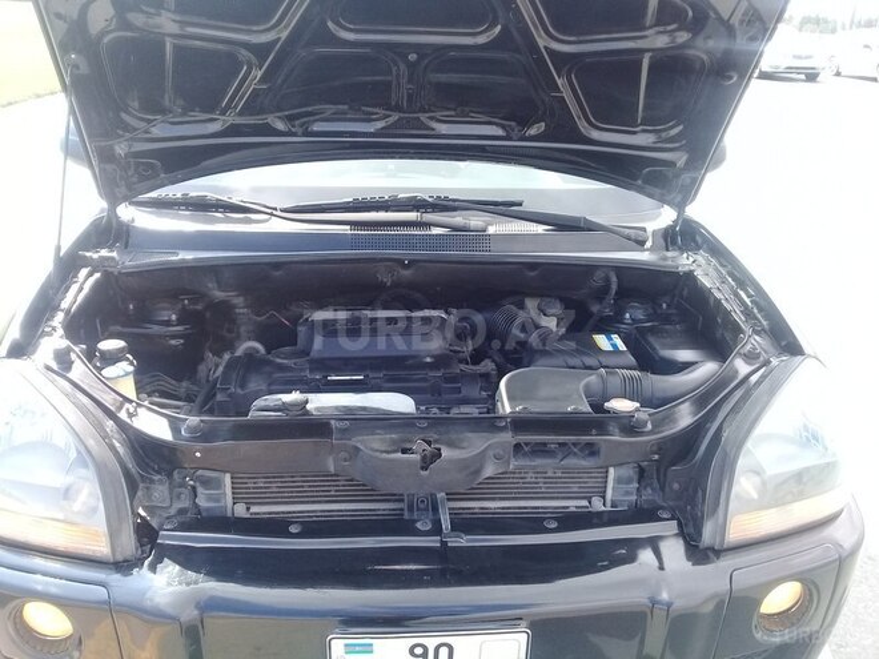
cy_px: 330
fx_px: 787
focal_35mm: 31
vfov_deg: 45.4
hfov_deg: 58.4
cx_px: 440
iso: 50
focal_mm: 3.3
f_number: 2.2
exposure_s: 1/185
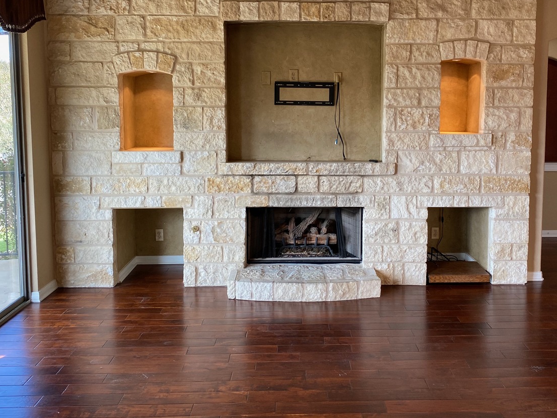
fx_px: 547
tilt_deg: -3.1
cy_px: 147
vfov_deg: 41.4
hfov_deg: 53.8
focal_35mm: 34
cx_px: 315
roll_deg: -0.8
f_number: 1.8
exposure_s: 1/120
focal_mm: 4.25
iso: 100
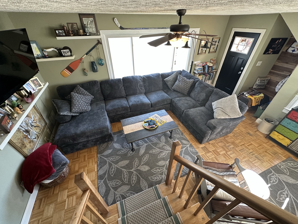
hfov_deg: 102.1
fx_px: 121
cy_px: 112
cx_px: 149
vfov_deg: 85.7
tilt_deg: -37.4
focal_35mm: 14
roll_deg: -0.7
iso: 320
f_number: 2.2
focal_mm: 2.22
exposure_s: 1/60
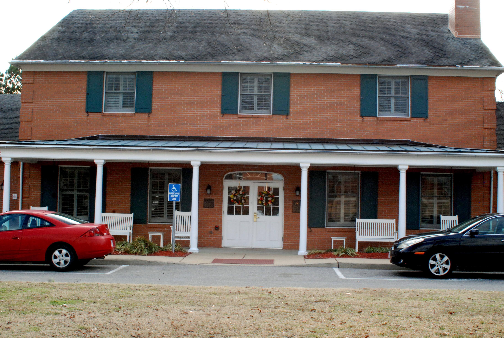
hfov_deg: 35.9
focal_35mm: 56
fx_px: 778
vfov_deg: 24.5
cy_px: 173
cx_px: 254
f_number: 22
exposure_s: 1/60
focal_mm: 35
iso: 1000
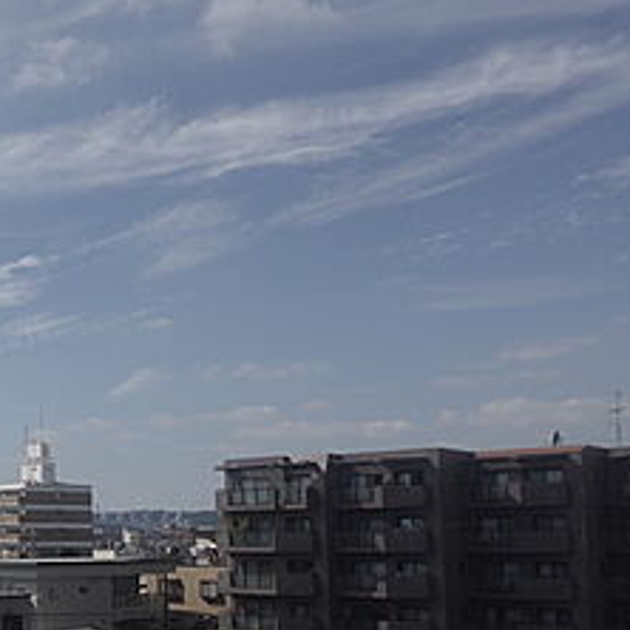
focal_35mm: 46
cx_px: -201
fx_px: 947
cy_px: 471
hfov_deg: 29.3
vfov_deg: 36.0
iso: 125
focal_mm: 7.6
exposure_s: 1/8000
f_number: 2
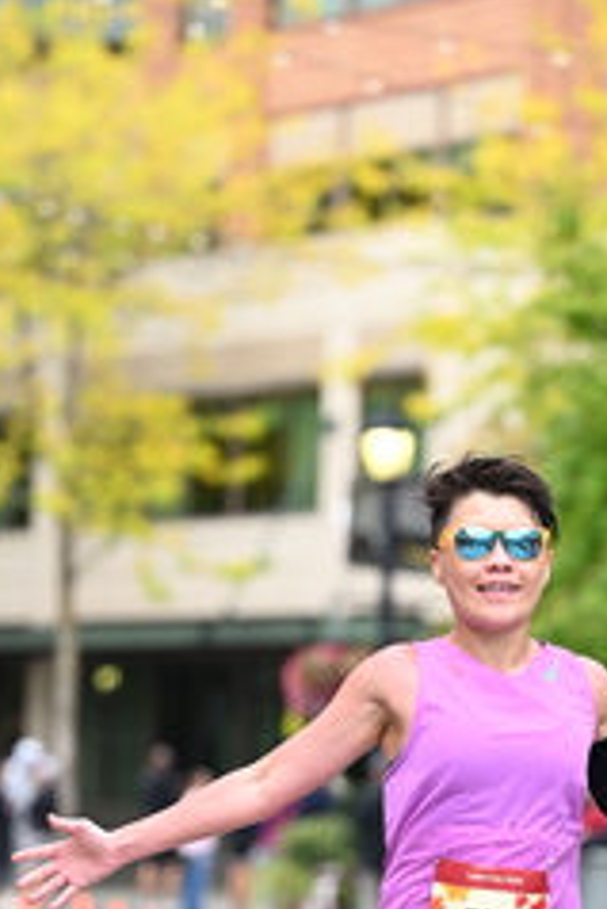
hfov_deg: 5.7
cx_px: 498
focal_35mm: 240
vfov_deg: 8.6
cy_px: 676
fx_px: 6061
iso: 1000
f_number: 2.8
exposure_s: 1/2000
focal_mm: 104
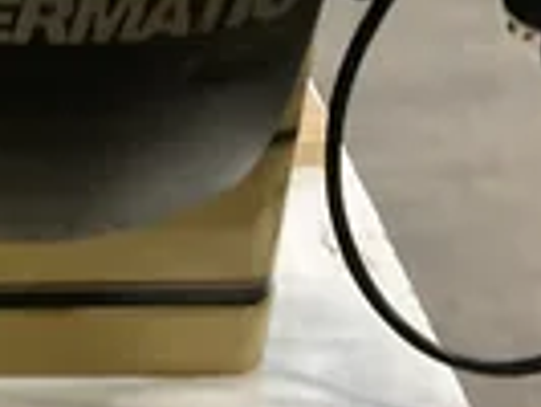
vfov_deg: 17.0
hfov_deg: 21.4
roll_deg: +1.3
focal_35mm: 87
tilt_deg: -37.1
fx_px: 1361
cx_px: -41
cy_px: 167
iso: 500
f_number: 1.8
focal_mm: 3
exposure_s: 1/30
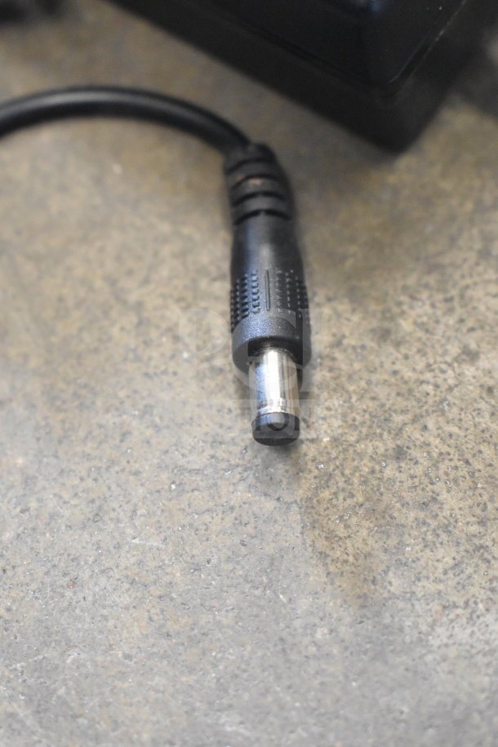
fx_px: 1307
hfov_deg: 21.6
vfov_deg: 31.9
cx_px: 249
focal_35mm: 63
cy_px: 374
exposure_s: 1/60
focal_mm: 42
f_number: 5
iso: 5600
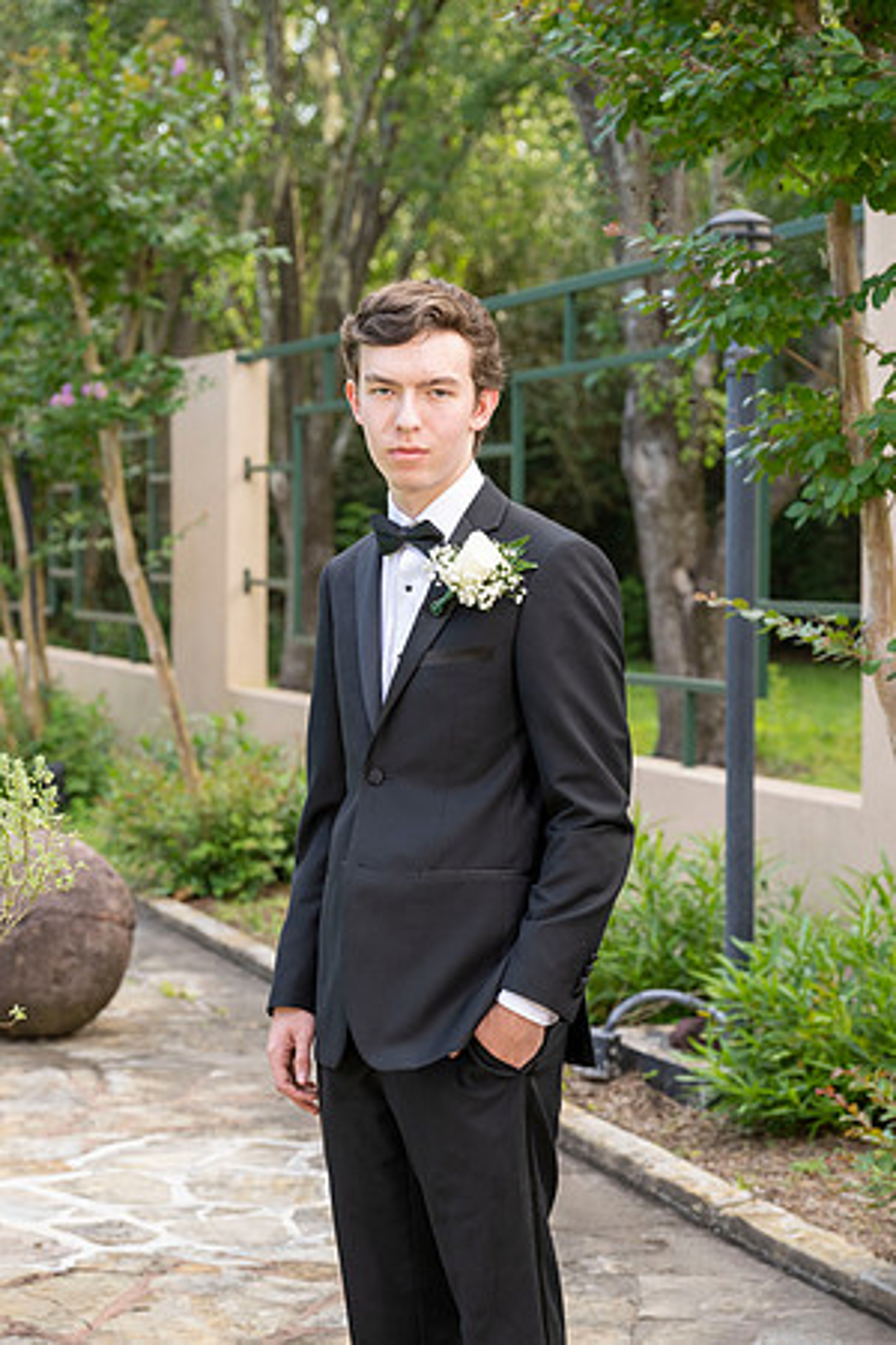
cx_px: 448
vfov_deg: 27.3
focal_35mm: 74
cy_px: 672
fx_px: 2762
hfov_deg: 18.4
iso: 500
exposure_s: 1/200
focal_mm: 74
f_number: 5
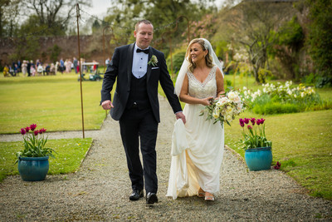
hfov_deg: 28.8
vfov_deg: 19.5
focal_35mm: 70
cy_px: 111
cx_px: 166
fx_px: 646
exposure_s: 1/500
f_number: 2.8
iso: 100
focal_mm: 70
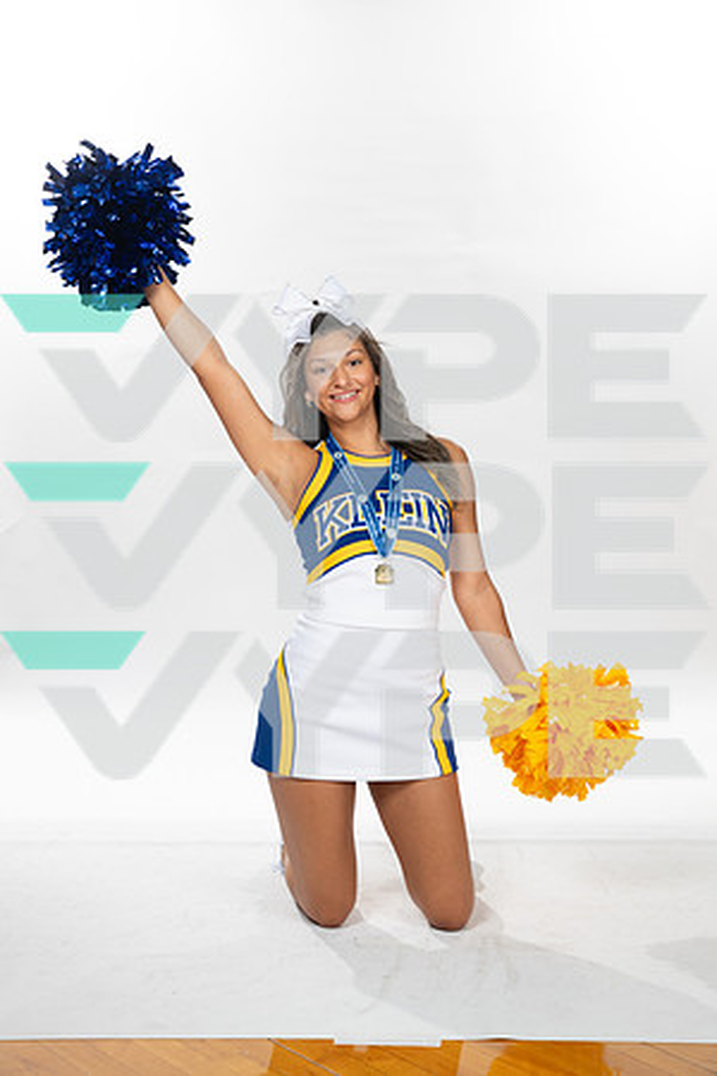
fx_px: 1643
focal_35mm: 55
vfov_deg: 36.2
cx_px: 358
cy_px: 538
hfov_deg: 24.6
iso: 800
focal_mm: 55
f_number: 7.1
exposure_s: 1/320
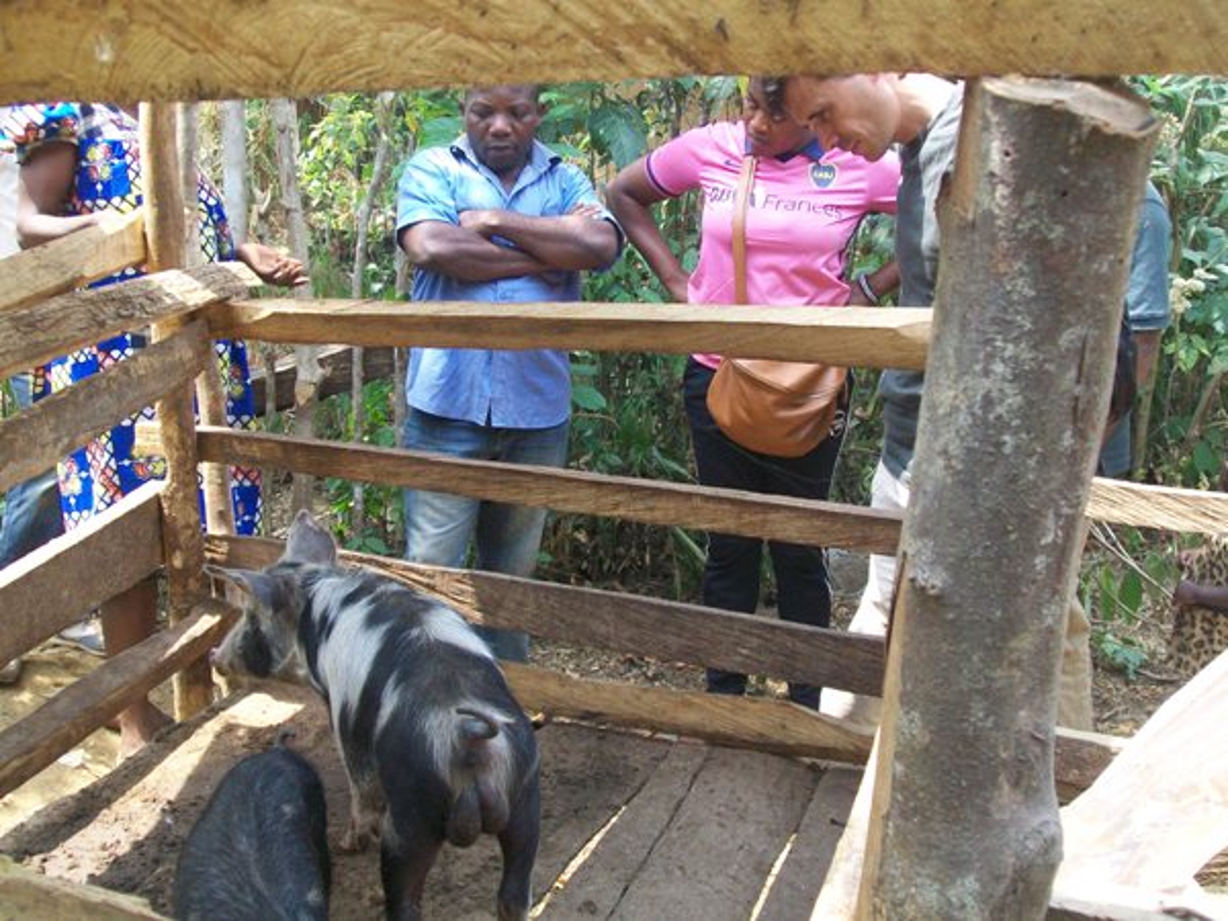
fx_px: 1596
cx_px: 614
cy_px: 460
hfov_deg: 42.1
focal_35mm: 45
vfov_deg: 32.2
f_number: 3
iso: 94
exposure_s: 1/160
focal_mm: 7.6
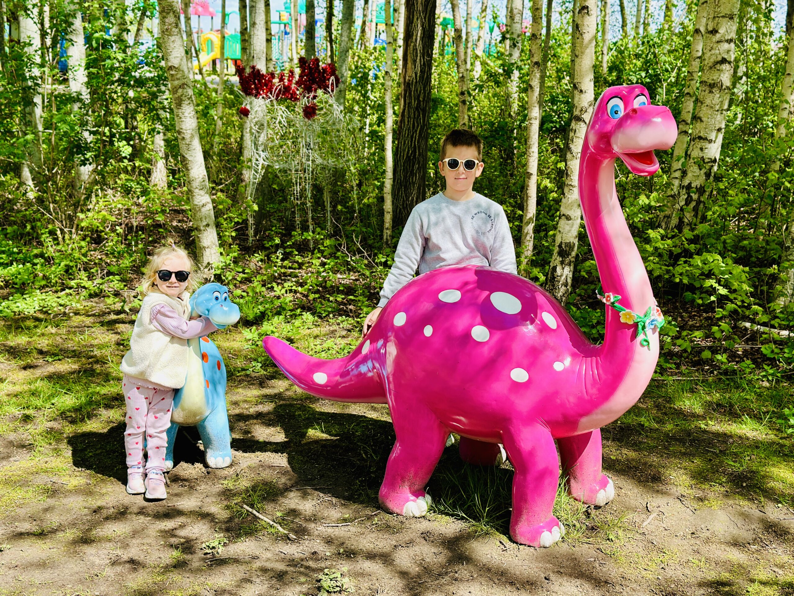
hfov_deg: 39.7
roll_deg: -2.1
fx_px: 1101
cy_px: 298
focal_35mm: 48
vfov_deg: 30.3
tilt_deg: -12.0
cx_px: 397
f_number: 1.78
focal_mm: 6.86
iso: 80
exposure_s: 1/1497
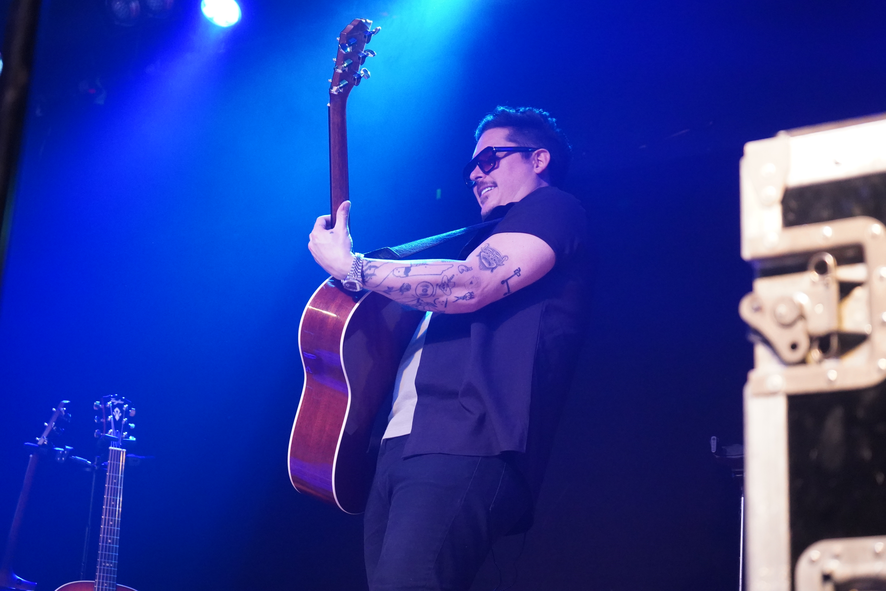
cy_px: 296
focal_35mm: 61
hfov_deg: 32.9
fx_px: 1501
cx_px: 443
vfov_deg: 22.3
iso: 10000
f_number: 5.6
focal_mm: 61
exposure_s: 1/160
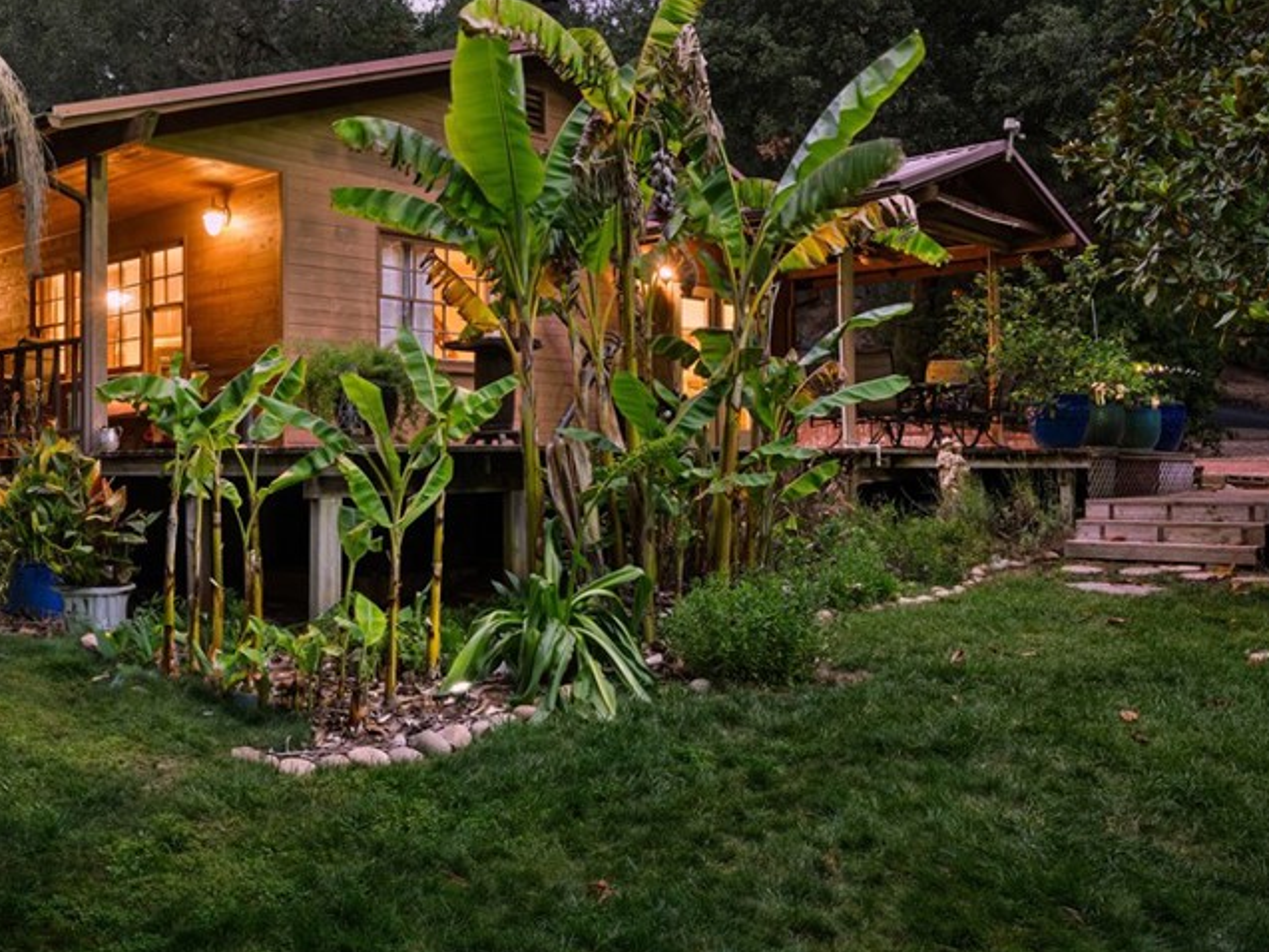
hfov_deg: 53.3
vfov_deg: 41.8
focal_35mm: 34
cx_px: 470
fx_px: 1247
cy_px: 437
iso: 400
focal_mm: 22
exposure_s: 15
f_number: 8
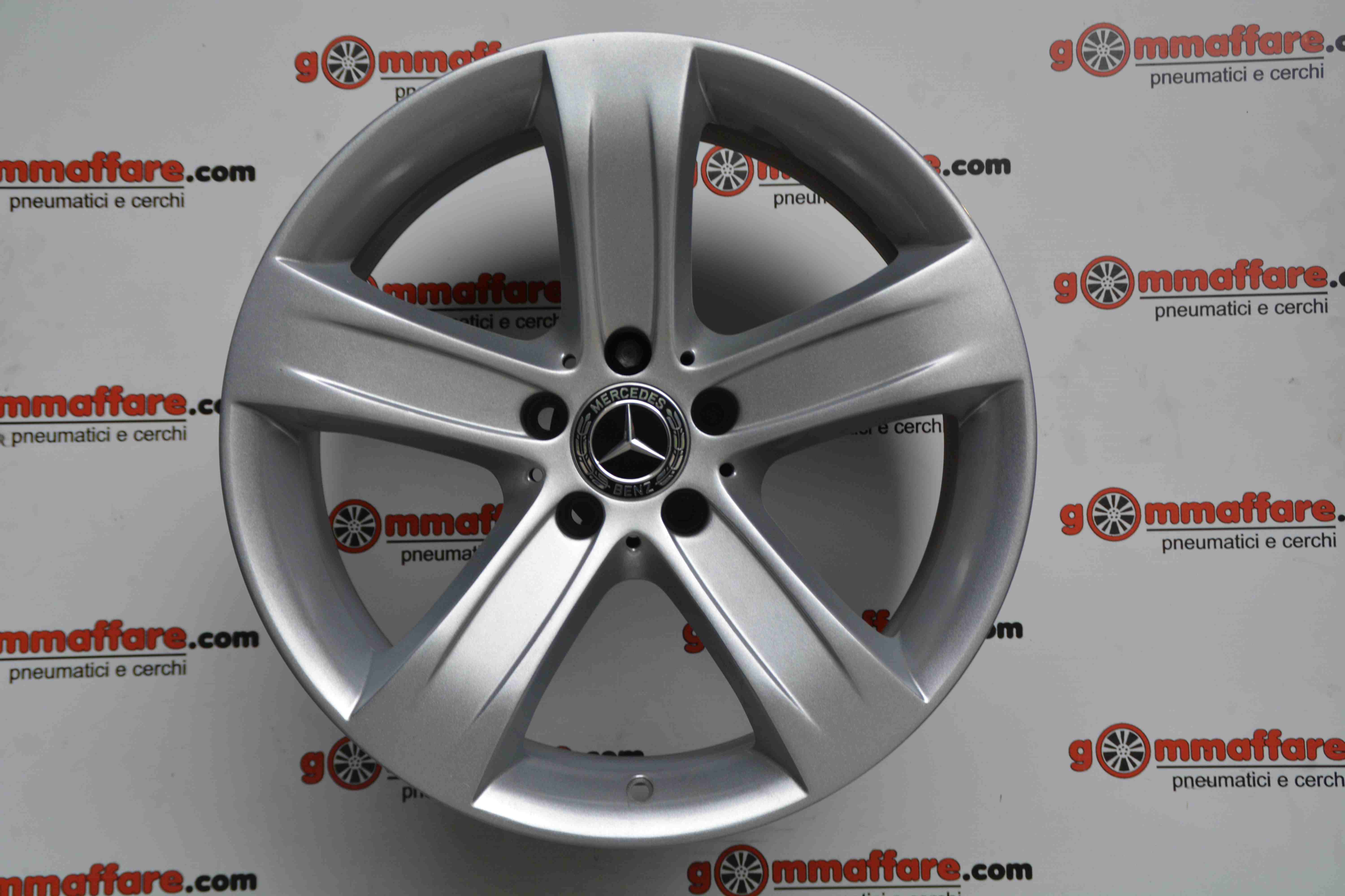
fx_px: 2129
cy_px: 448
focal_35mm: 57
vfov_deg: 23.8
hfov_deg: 35.1
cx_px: 672
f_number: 6.3
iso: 400
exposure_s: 1/60
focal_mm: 38
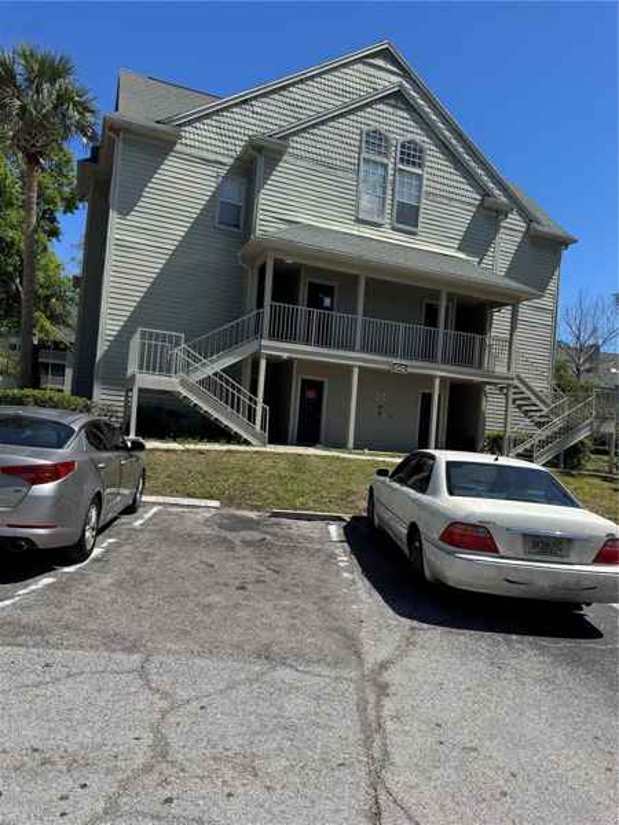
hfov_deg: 56.8
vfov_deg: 71.6
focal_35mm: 24
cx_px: 310
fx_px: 572
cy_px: 412
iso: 80
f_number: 1.78
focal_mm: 6.76
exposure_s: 1/4950
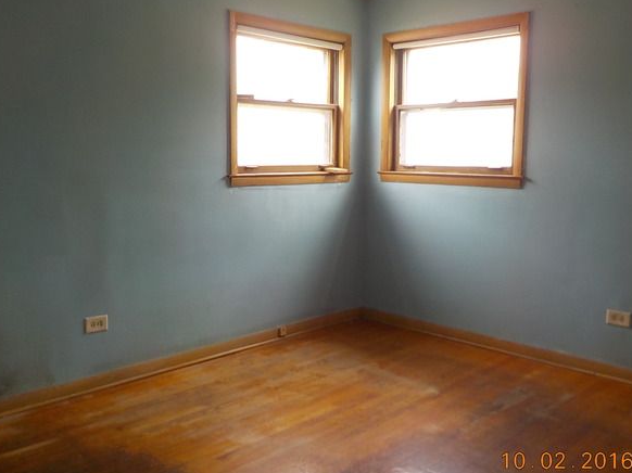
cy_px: 255
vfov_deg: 42.9
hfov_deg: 55.4
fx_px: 602
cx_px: 316
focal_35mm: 33
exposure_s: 1/30
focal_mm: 4.1
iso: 140
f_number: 3.3
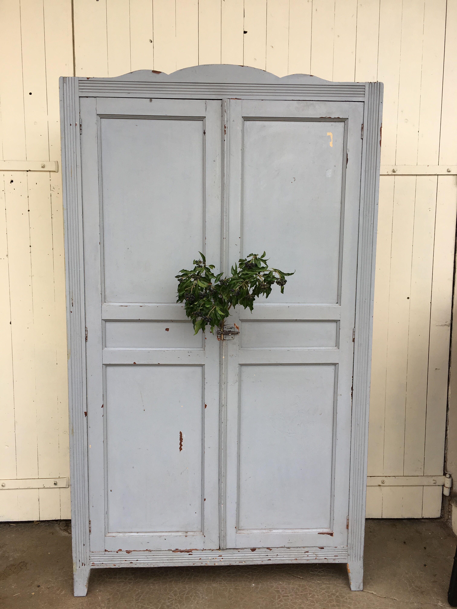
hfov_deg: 48.2
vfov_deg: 61.7
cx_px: 228
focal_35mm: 29
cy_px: 304
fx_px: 510
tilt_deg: -6.6
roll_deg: -1.0
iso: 25
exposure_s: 1/126
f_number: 2.2
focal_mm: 4.15
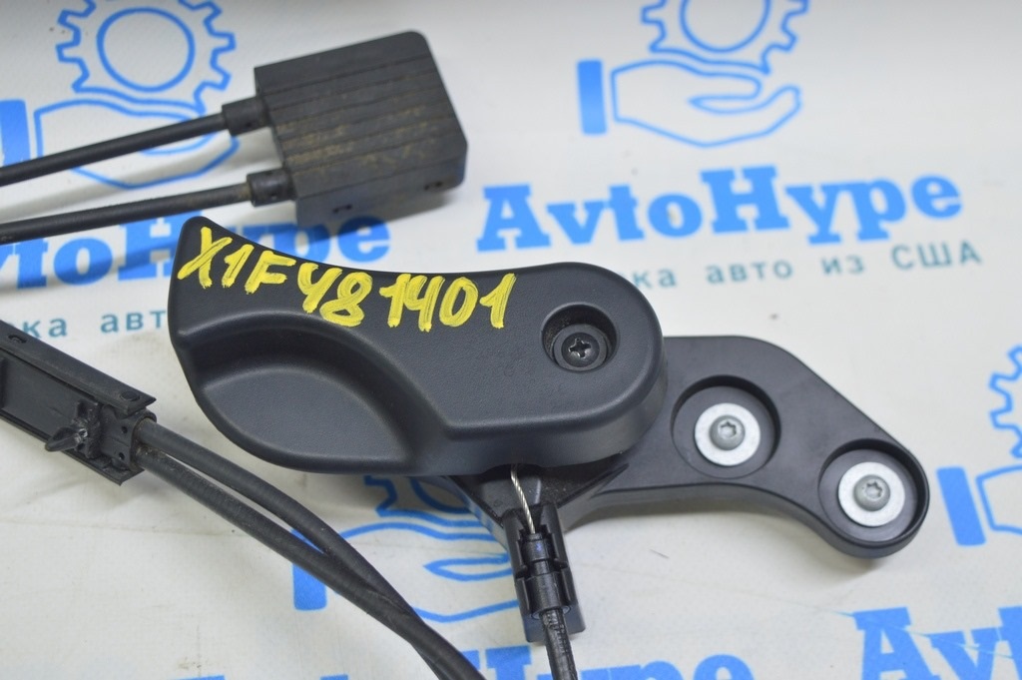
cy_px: 340
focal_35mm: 54
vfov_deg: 25.0
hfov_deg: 36.9
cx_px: 511
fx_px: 1532
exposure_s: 1/20
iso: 400
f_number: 5.6
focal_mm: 36
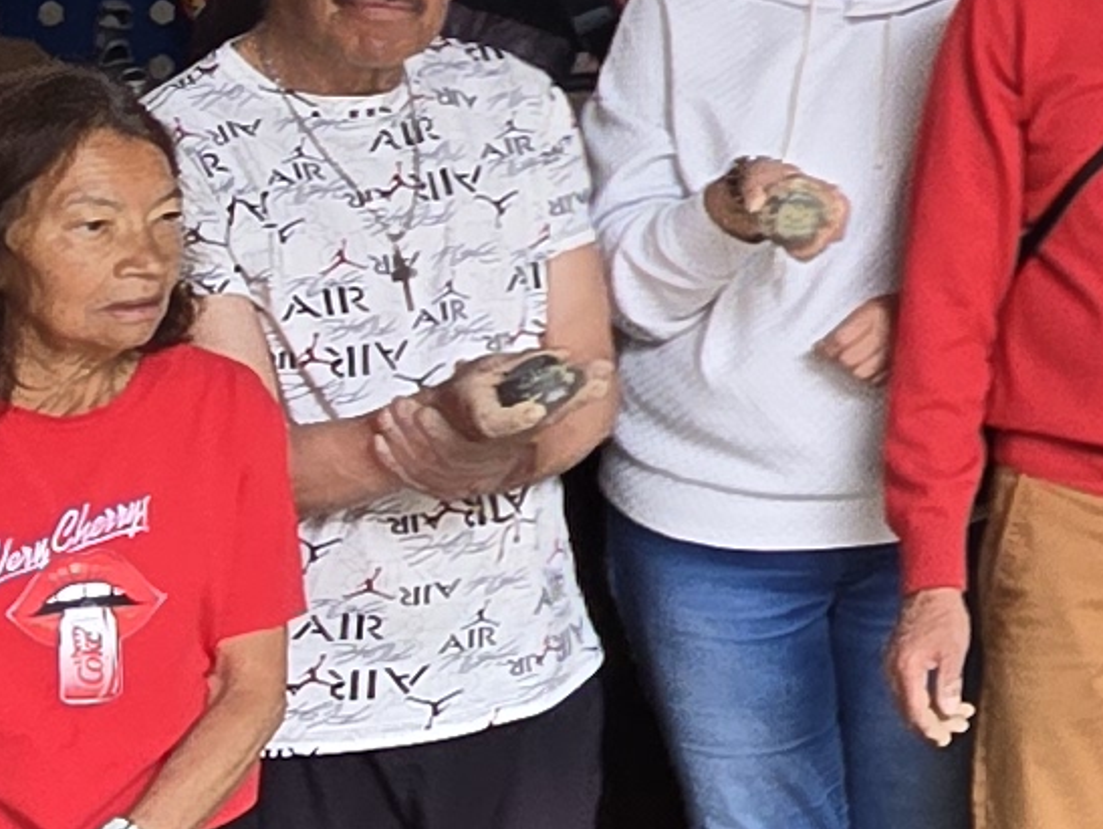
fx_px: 3029
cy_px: 111
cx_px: 1762
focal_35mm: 95
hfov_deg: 17.9
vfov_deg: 15.4
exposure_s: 1/120
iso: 64
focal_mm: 2.2
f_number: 2.2
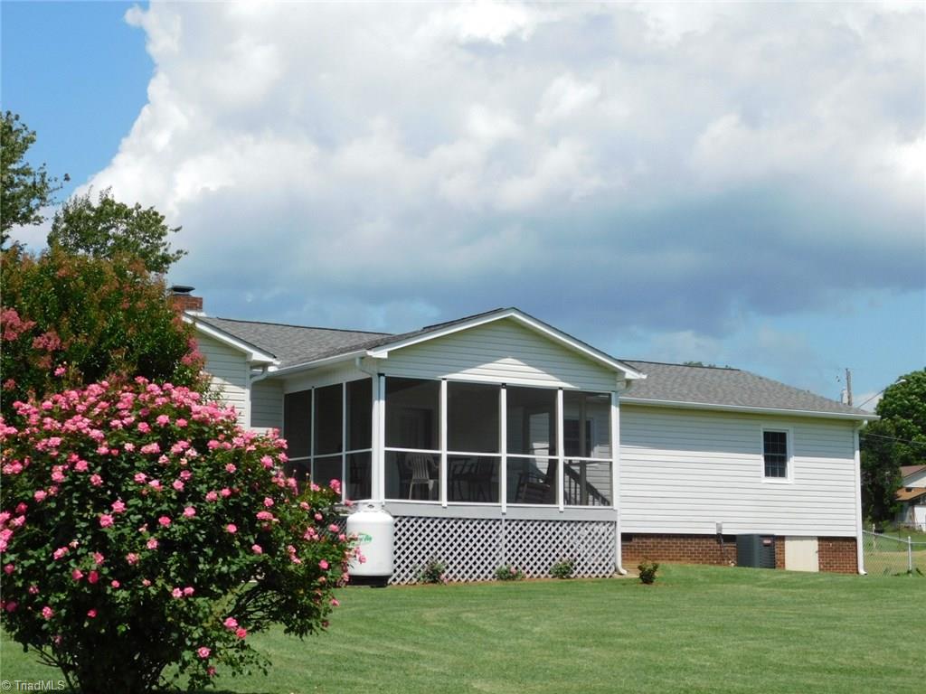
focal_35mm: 59
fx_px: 1578
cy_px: 347
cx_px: 463
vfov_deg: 24.8
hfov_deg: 32.7
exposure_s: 1/1250
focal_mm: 10.4
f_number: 4
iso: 125
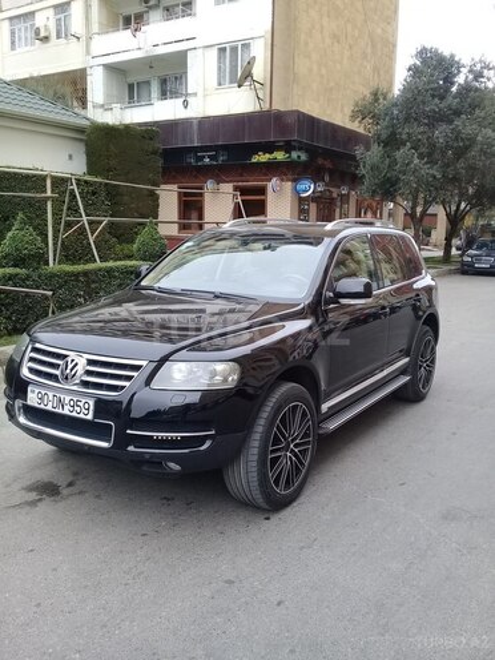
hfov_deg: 45.4
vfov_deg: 58.4
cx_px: 248
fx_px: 591
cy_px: 330
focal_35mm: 31
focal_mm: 3.3
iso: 50
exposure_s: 1/142
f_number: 2.2
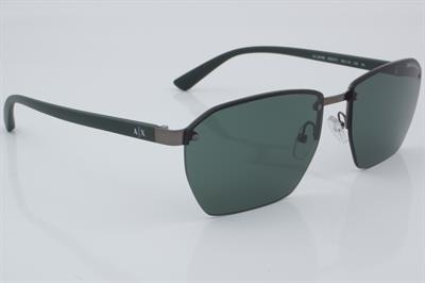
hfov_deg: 27.0
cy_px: 142
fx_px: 885
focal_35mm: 75
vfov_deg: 18.2
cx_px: 212
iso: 100
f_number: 32
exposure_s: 1/4
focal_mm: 50
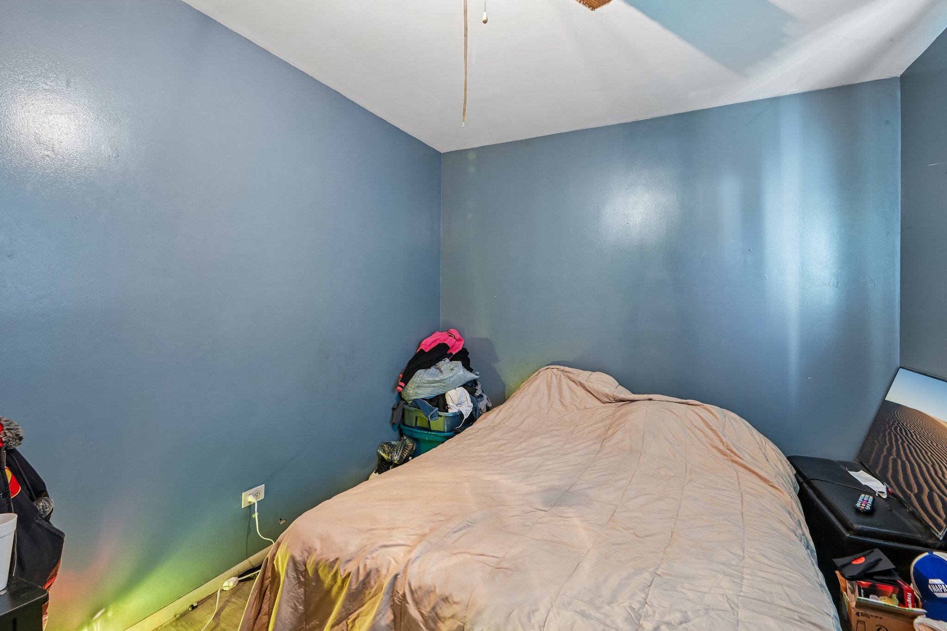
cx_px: 474
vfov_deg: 73.7
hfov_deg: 96.7
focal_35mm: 16
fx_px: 421
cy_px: 316
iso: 400
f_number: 13
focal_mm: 16
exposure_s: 5
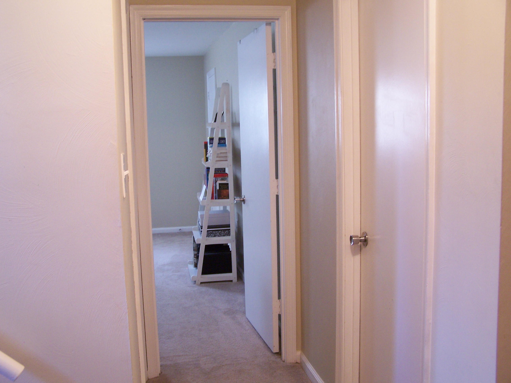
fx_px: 561
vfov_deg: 37.7
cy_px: 192
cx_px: 256
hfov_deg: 49.0
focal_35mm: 38
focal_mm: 6.3
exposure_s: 1/10
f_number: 2.8
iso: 140
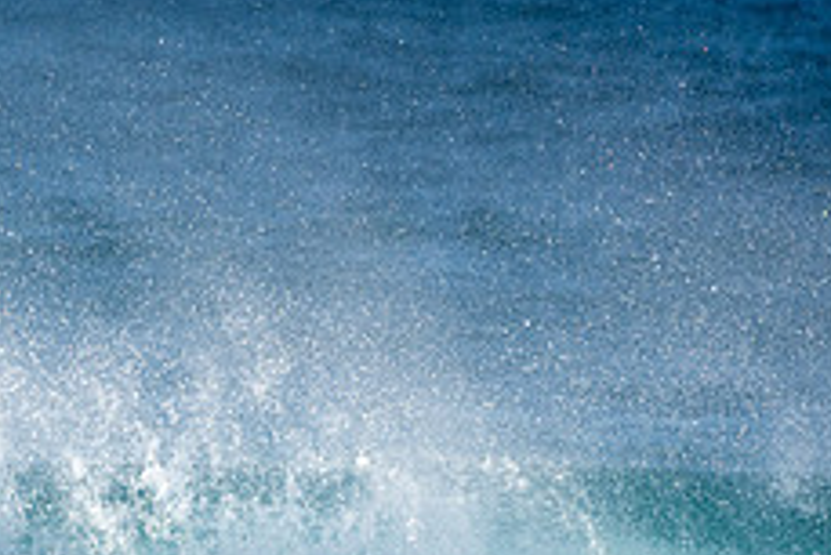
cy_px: 640
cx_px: 47
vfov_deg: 0.7
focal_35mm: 1899
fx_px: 43861
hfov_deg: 1.1
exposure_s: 1/2000
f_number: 5.6
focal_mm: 500
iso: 640
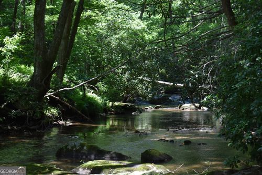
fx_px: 600
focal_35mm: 82
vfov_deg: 16.5
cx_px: 131
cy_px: 88
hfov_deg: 24.6
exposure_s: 1/250
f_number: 5.6
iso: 500
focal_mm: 55
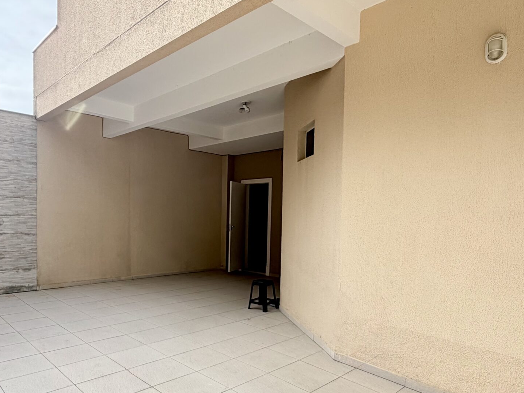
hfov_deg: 69.3
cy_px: 231
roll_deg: -0.5
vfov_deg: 54.6
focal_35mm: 25
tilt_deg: -2.5
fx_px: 378
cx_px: 242
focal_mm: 2.22
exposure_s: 1/502
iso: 64
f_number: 2.2
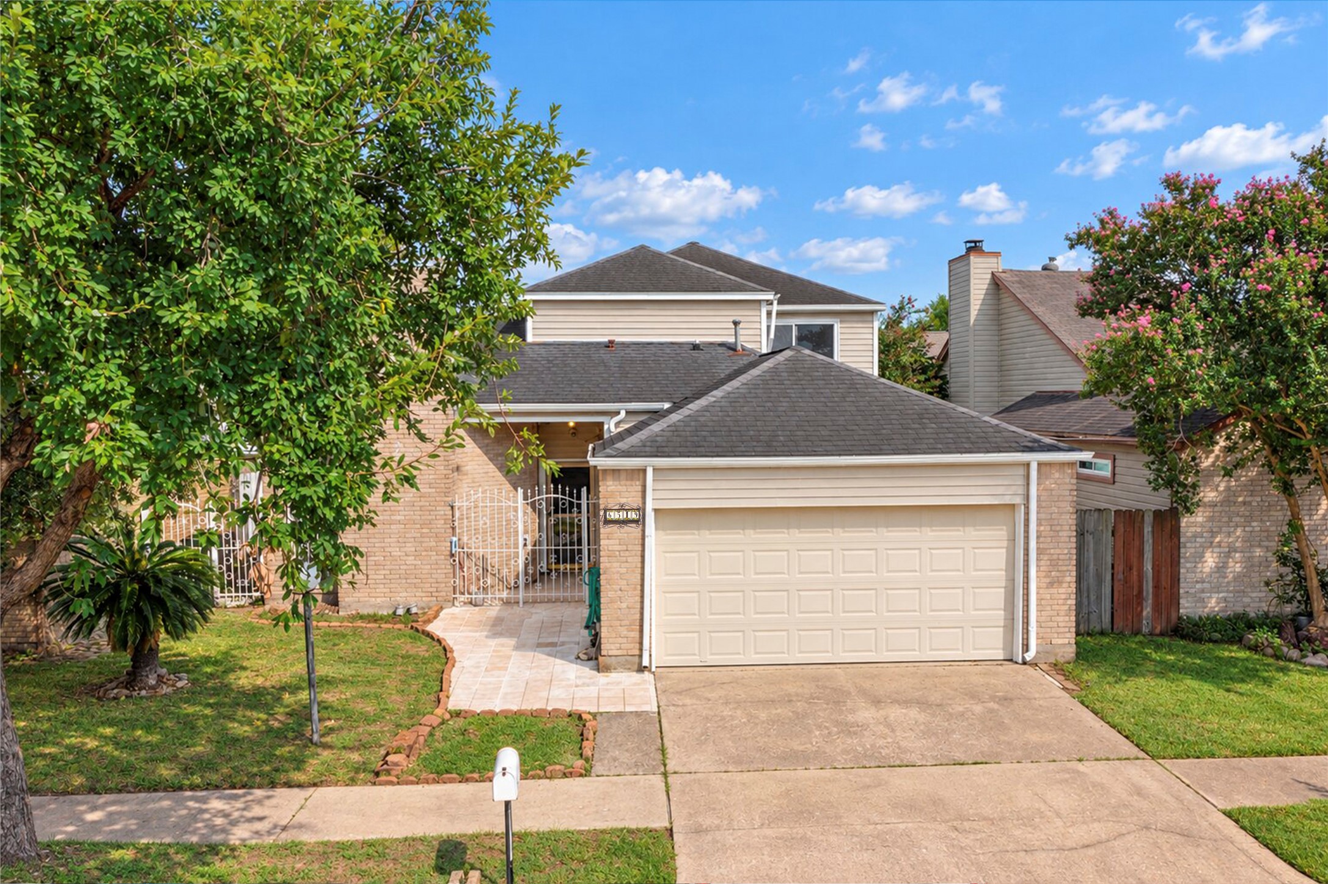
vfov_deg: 46.4
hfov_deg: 65.5
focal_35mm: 28
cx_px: 664
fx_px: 1032
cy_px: 442
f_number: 7.1
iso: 100
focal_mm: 10.26
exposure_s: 1/800
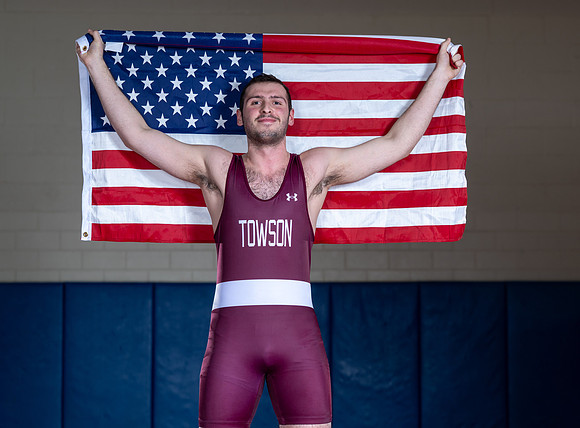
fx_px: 1847
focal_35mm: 111
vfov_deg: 13.2
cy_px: 184
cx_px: 288
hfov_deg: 17.8
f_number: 4
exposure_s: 1/200
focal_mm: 89
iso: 125
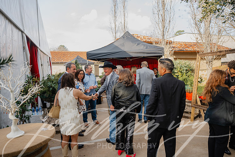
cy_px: 78
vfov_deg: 53.2
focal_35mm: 24
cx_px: 118
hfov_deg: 73.7
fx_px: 157
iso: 64
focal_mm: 24
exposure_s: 1/125
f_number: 2.8
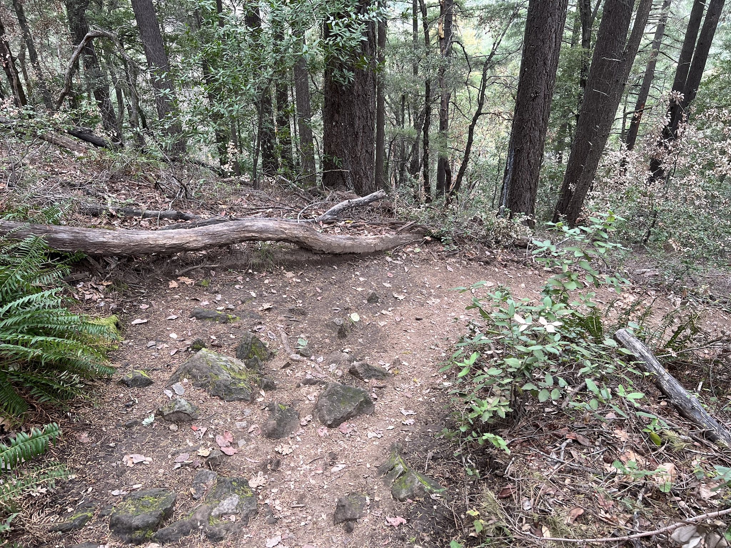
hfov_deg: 67.3
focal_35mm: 26
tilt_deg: -34.7
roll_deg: +2.4
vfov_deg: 53.1
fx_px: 549
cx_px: 366
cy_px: 274
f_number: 1.5
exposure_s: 1/121
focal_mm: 5.7
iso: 80
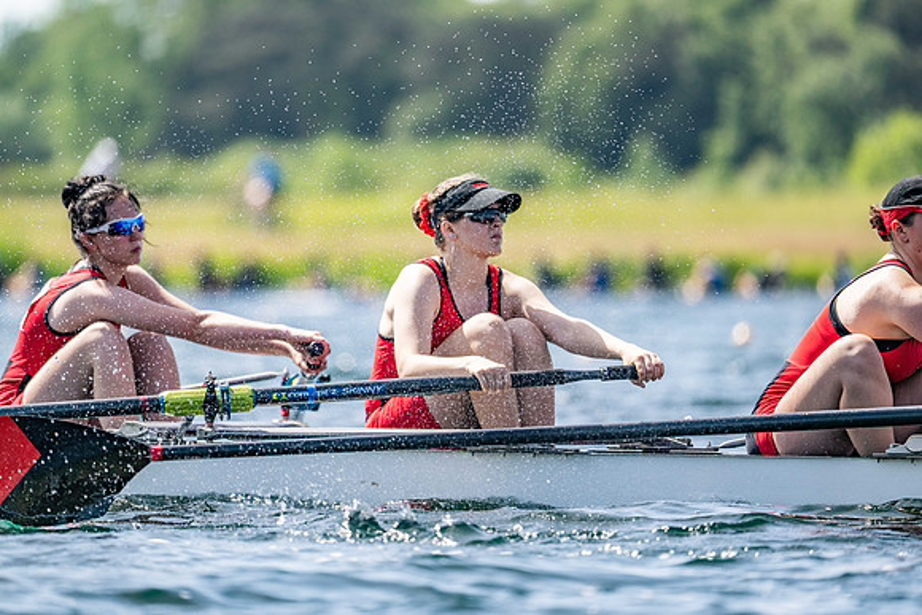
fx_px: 10246
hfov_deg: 5.2
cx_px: 461
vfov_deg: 3.4
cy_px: 308
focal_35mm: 400
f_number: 4.5
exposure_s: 1/2500
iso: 320
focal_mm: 400
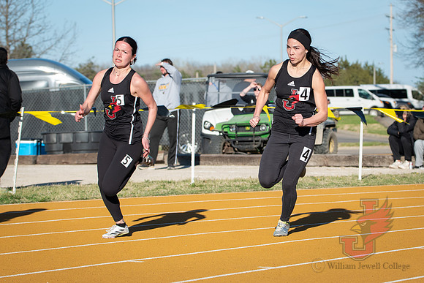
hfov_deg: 11.7
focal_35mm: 175
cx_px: 282
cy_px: 88
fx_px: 2067
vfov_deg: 7.8
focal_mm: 70
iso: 160
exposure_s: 1/1250
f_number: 3.5
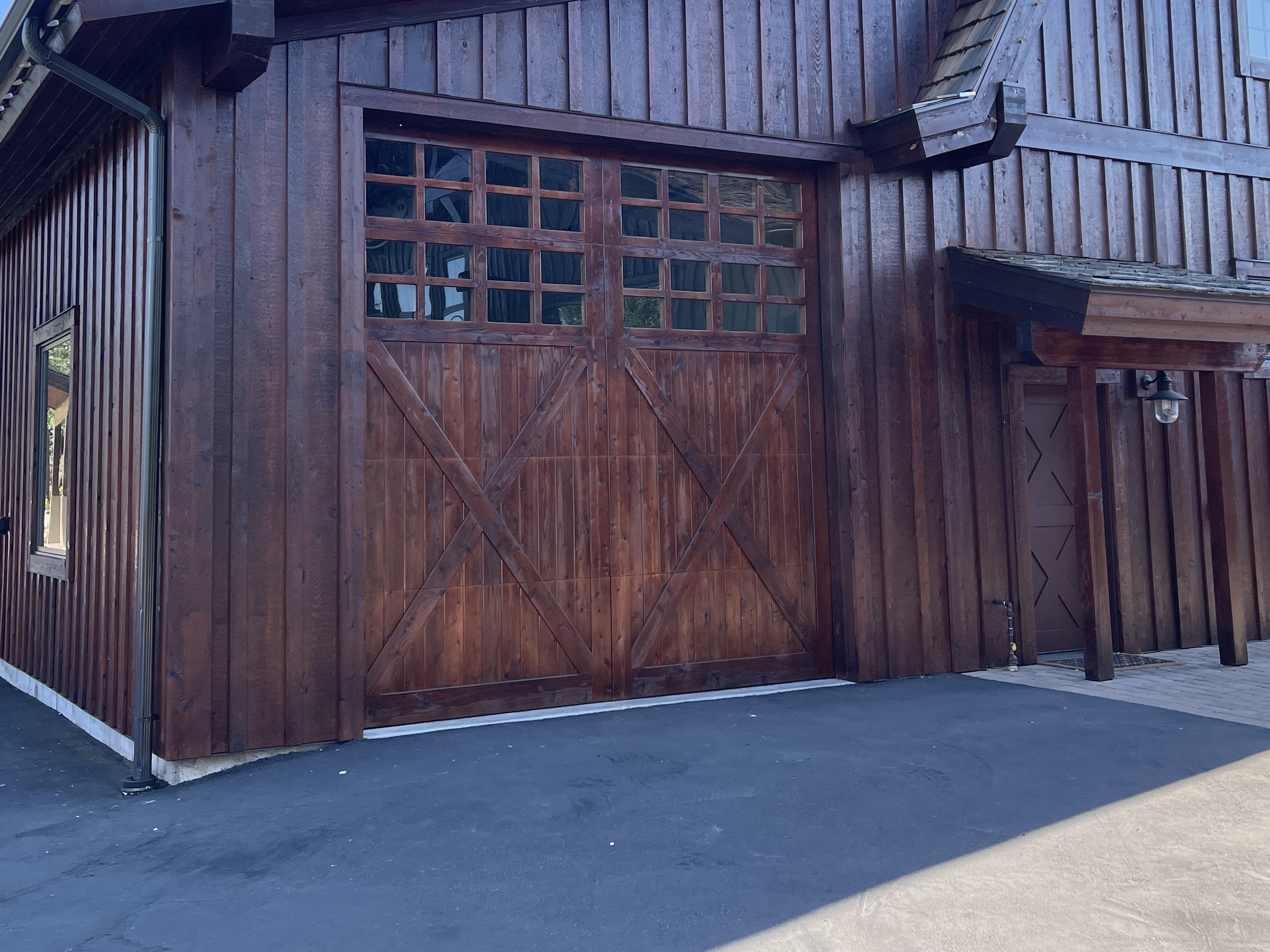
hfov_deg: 49.0
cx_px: 618
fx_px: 1394
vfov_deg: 37.3
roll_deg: +0.3
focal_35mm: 38
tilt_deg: +6.2
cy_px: 309
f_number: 1.6
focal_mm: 5.1
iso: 32
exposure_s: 1/440
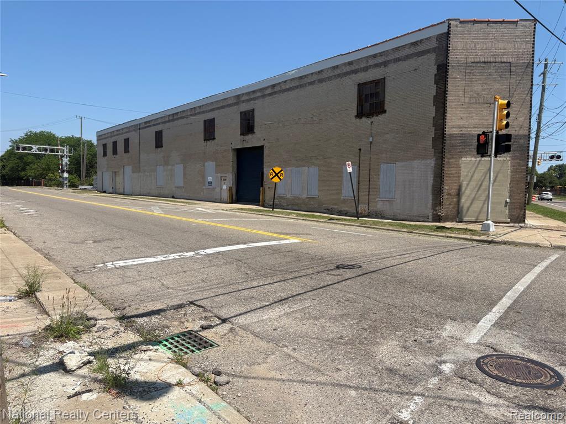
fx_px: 425
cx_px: 283
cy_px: 212
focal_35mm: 26
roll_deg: -1.5
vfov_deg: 53.1
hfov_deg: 67.3
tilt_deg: -3.6
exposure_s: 1/3623
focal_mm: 5.96
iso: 50
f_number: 1.6
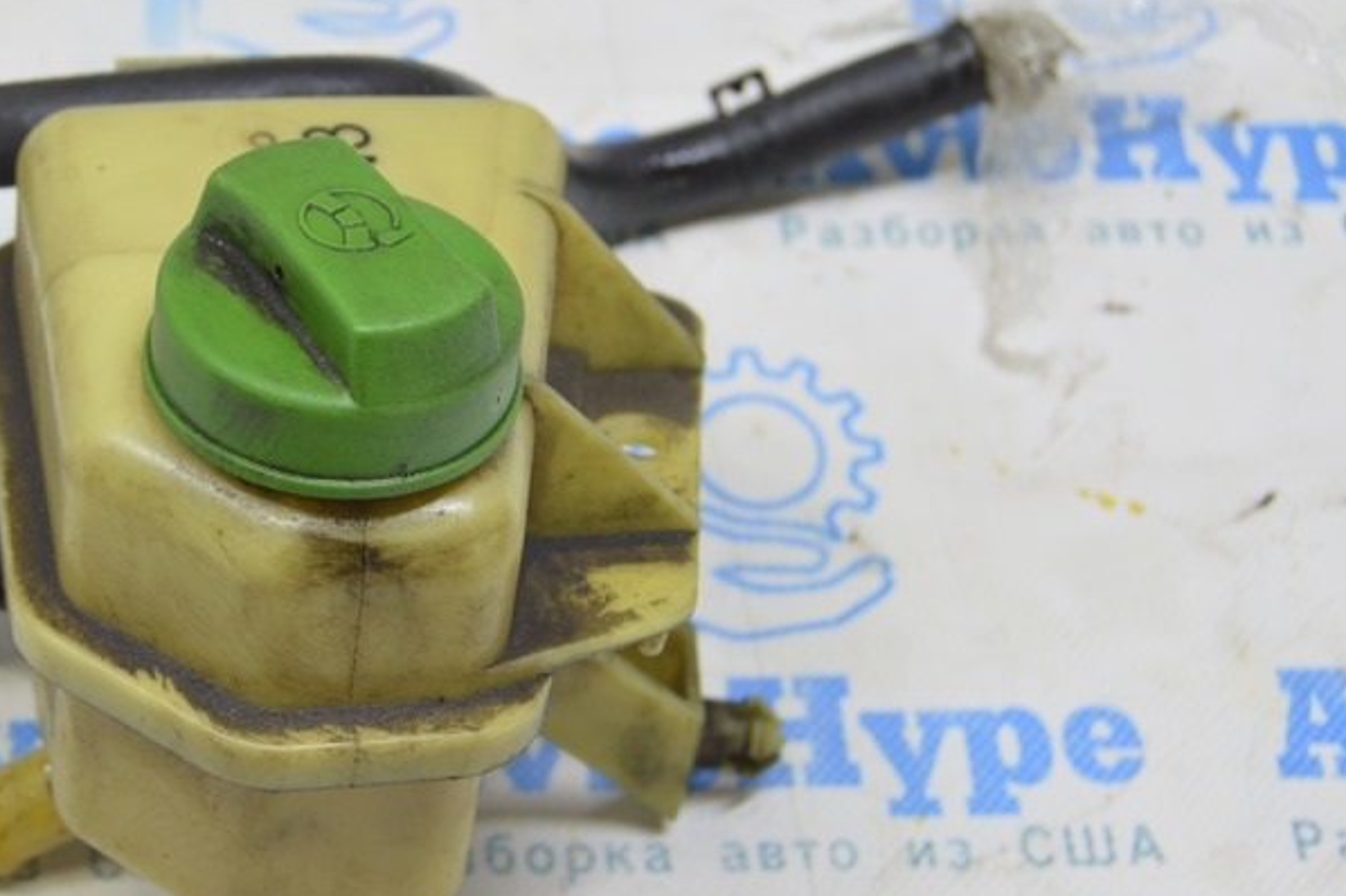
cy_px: 393
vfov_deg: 17.7
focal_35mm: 77
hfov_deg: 26.0
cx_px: 317
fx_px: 2877
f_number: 5.6
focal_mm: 30
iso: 400
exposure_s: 1/20
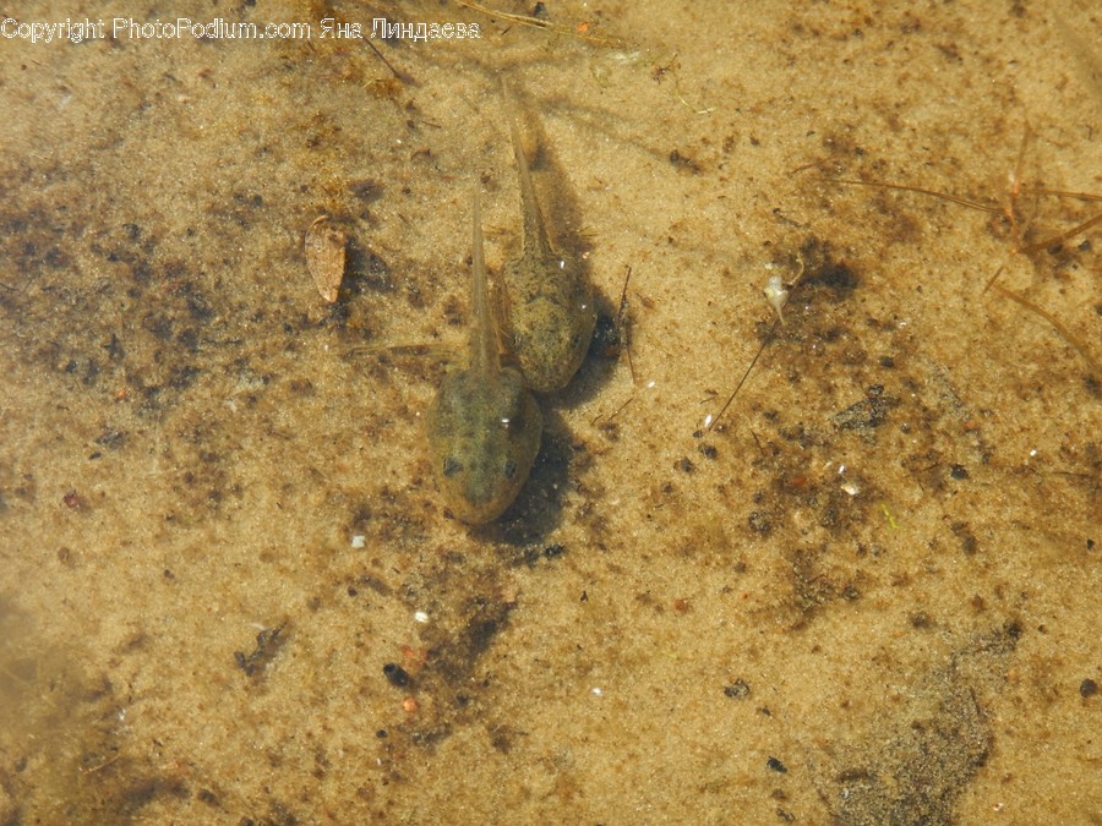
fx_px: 1783
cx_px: 551
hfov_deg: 34.3
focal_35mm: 56
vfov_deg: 26.1
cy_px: 413
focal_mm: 10.1
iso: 125
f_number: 4.4
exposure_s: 1/250
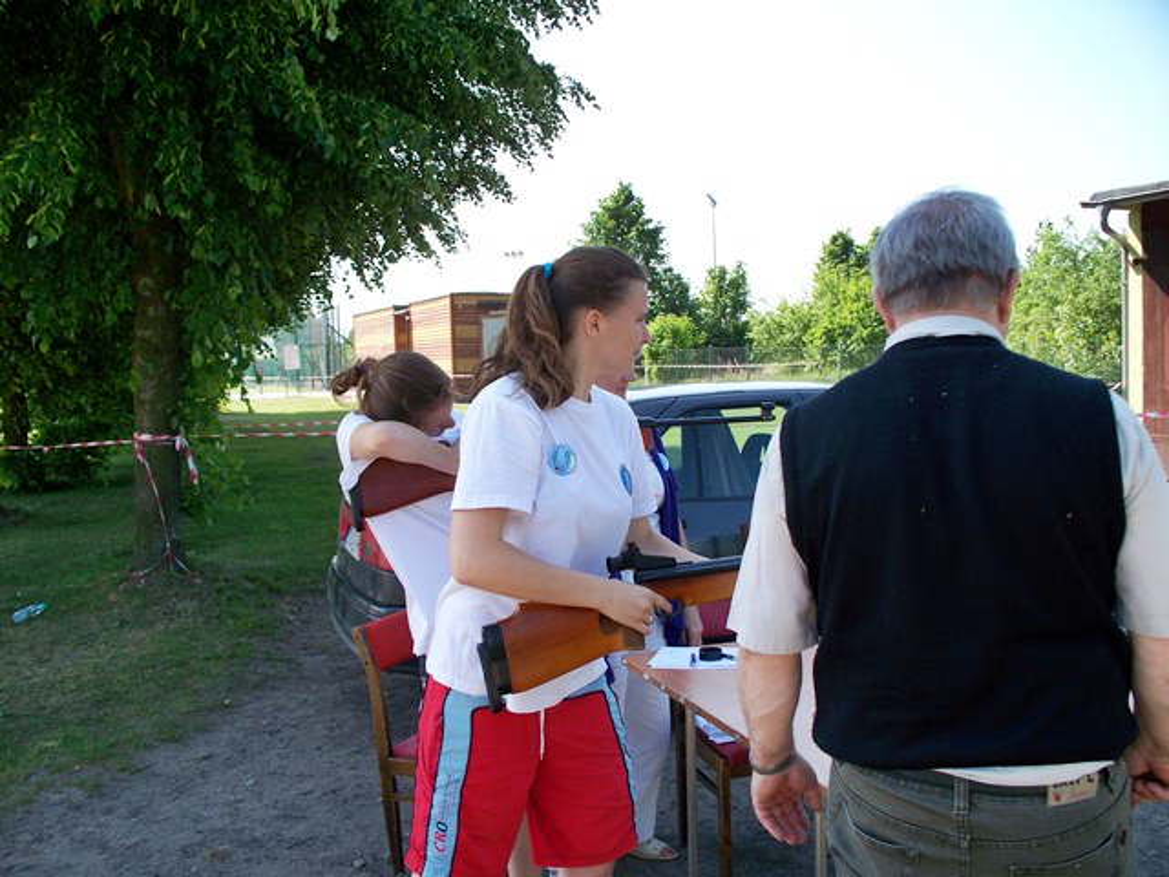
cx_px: 584
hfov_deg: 51.4
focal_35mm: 36
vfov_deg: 39.7
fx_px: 1216
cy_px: 438
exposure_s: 1/320
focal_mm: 7.54
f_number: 2.8
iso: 64
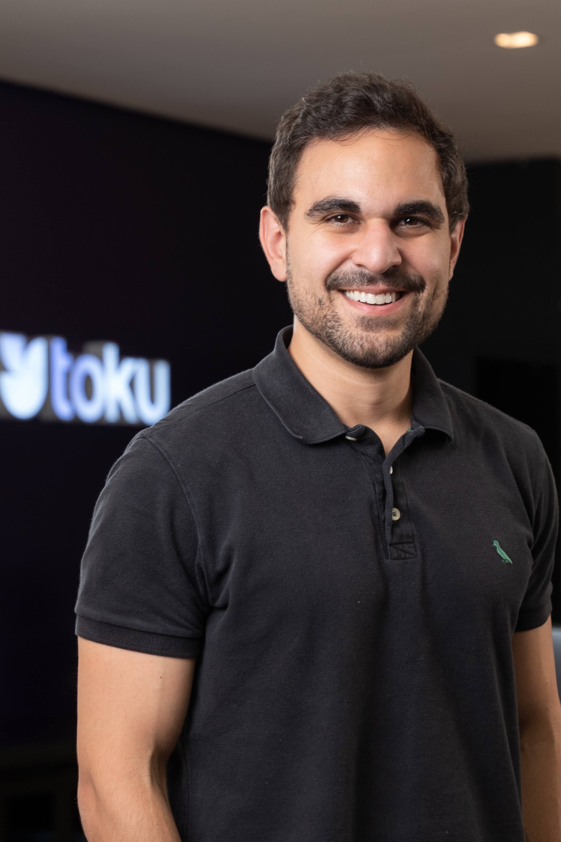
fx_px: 2454
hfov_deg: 13.0
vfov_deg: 19.5
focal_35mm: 105
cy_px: 421
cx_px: 280
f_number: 4
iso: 320
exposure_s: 1/60
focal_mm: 70
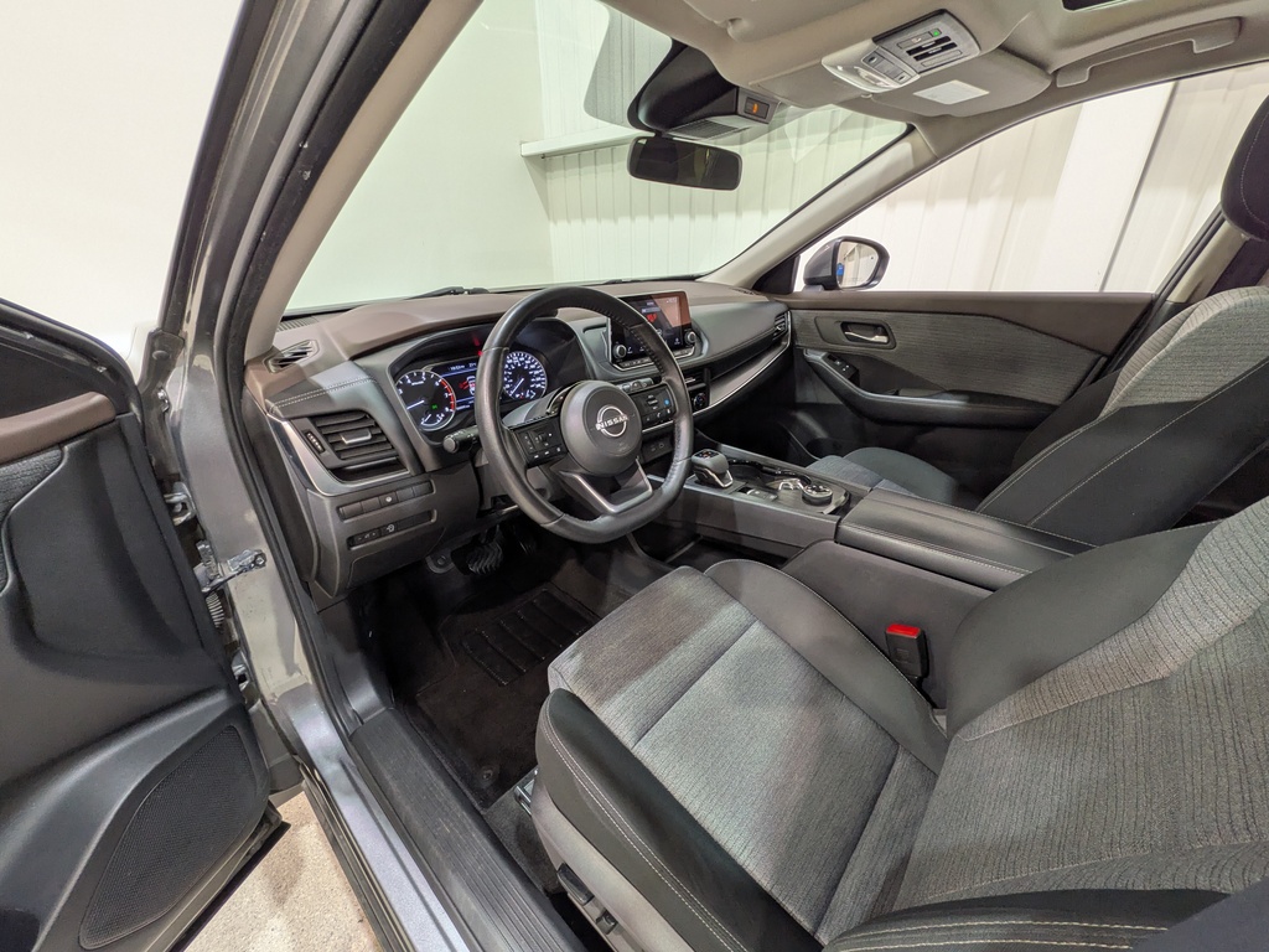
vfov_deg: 85.7
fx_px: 513
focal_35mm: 14
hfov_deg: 102.1
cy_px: 476
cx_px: 634
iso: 62
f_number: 2.2
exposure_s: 1/24
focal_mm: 1.83
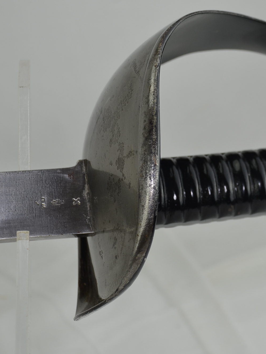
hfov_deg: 11.1
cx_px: 262
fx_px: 1362
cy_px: 159
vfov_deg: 14.8
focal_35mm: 133
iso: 200
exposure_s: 1/125
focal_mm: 50
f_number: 5.6
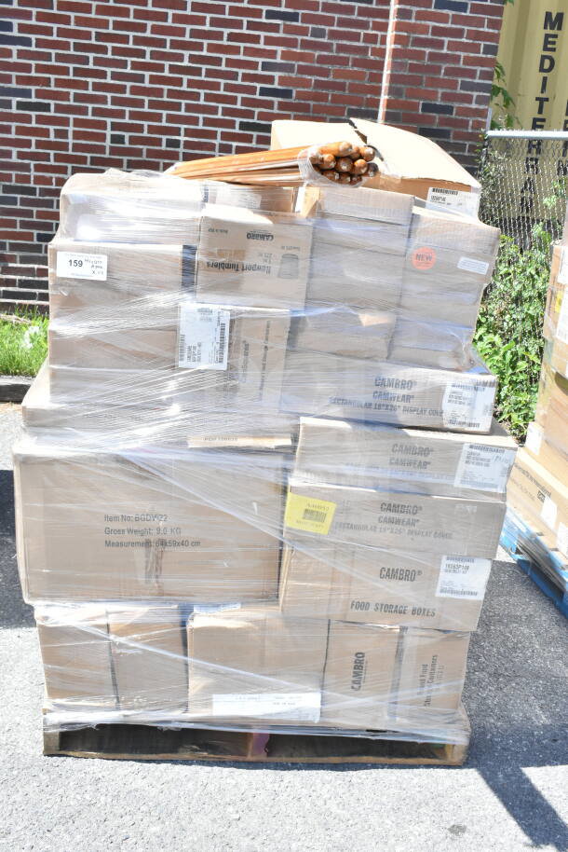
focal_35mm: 38
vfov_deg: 51.3
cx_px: 284
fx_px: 887
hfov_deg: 35.5
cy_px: 426
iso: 1600
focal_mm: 25
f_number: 13
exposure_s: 1/640
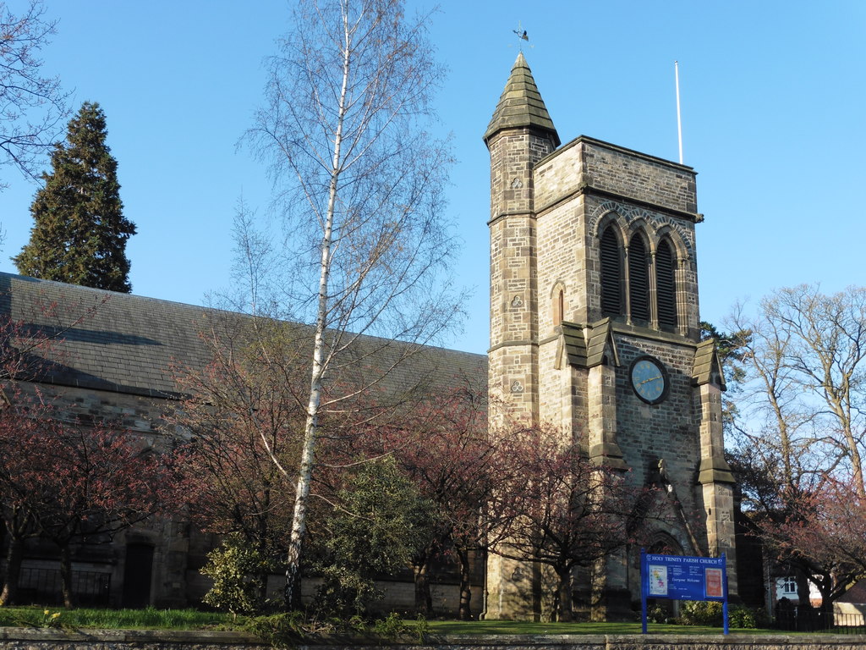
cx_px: 433
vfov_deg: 32.9
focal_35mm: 44
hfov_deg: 42.9
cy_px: 325
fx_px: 1101
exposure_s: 1/320
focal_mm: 7.9
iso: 100
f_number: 5
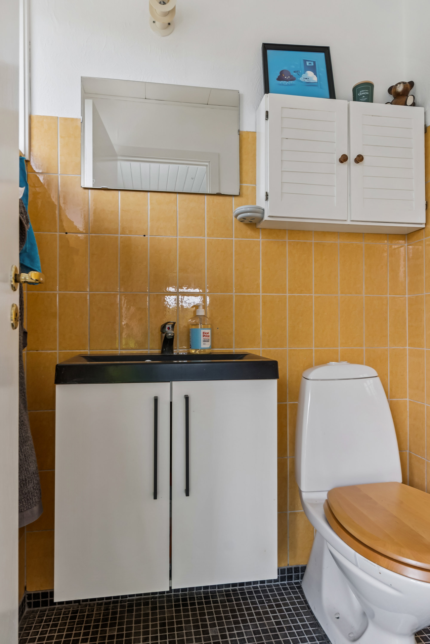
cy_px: 322
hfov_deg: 54.6
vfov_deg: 75.5
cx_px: 215
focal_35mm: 23
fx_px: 417
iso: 200
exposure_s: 1/10
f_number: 8
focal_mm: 15.5
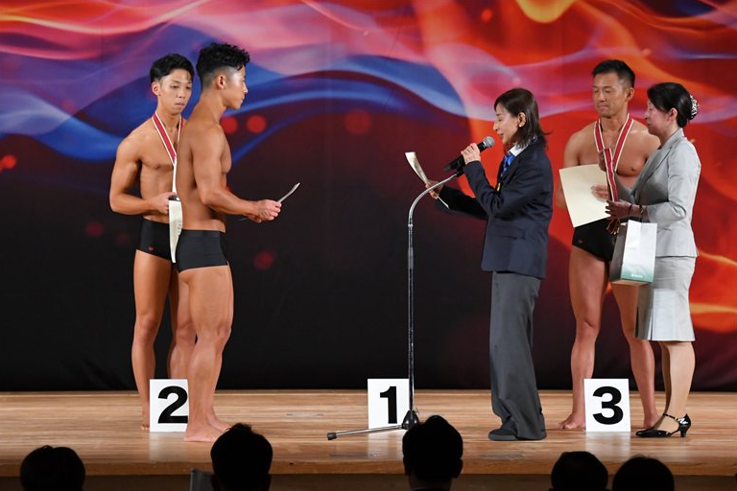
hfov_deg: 9.4
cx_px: 368
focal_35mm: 219
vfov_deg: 6.3
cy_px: 246
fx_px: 4483
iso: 3200
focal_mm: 145
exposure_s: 1/400
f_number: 5.6
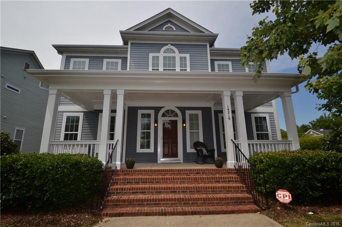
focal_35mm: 15
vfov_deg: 77.3
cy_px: 114
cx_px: 171
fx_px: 142
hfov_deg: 100.4
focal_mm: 10
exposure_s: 1/200
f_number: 10
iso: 100
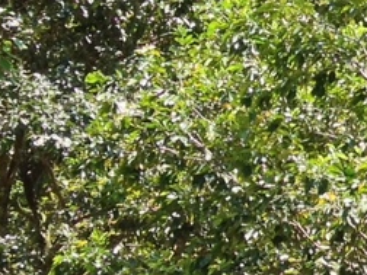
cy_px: 140
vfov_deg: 6.7
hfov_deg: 8.0
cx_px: 979
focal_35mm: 222
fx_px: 2354
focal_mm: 4.28
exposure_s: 1/283
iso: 50
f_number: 2.4
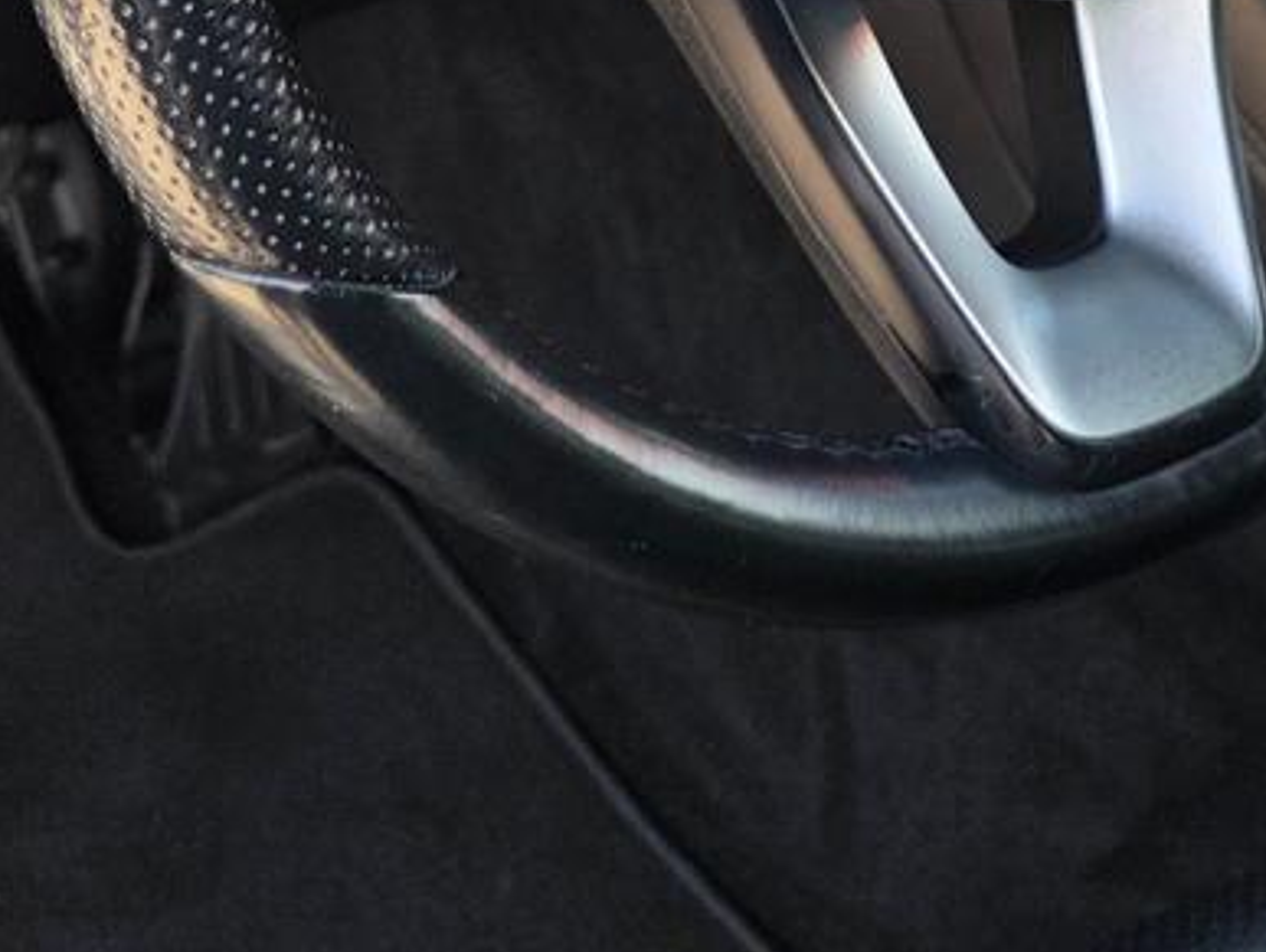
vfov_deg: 17.5
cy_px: -461
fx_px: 2782
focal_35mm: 76
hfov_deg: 25.6
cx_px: 720
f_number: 1.7
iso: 32
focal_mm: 6.3
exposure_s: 1/180
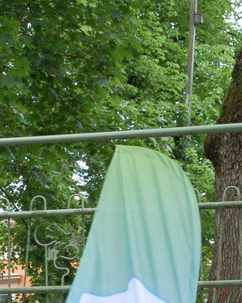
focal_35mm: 158
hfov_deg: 9.8
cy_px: 341
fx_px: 1415
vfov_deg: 12.0
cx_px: 56
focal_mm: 32
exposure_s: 1/125
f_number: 7.1
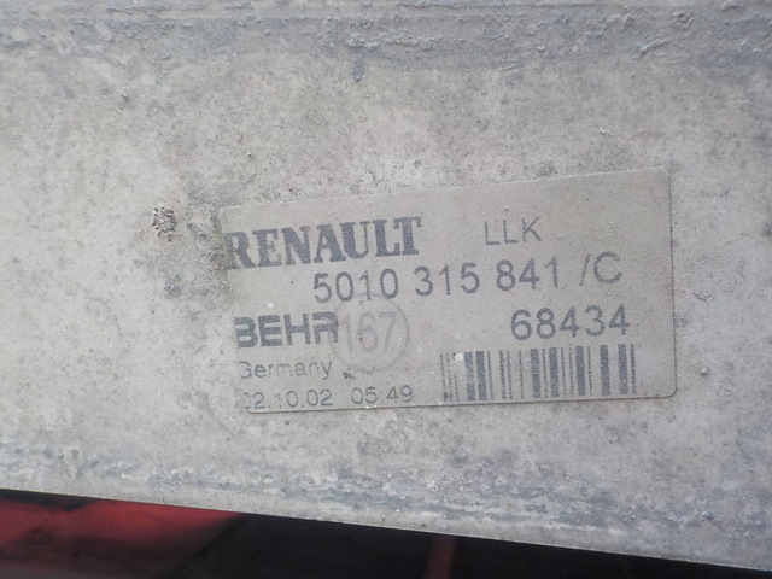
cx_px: 386
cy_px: 290
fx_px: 669
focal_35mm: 30
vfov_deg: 46.8
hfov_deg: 60.0
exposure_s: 1/30
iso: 360
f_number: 3.3
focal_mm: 4.1
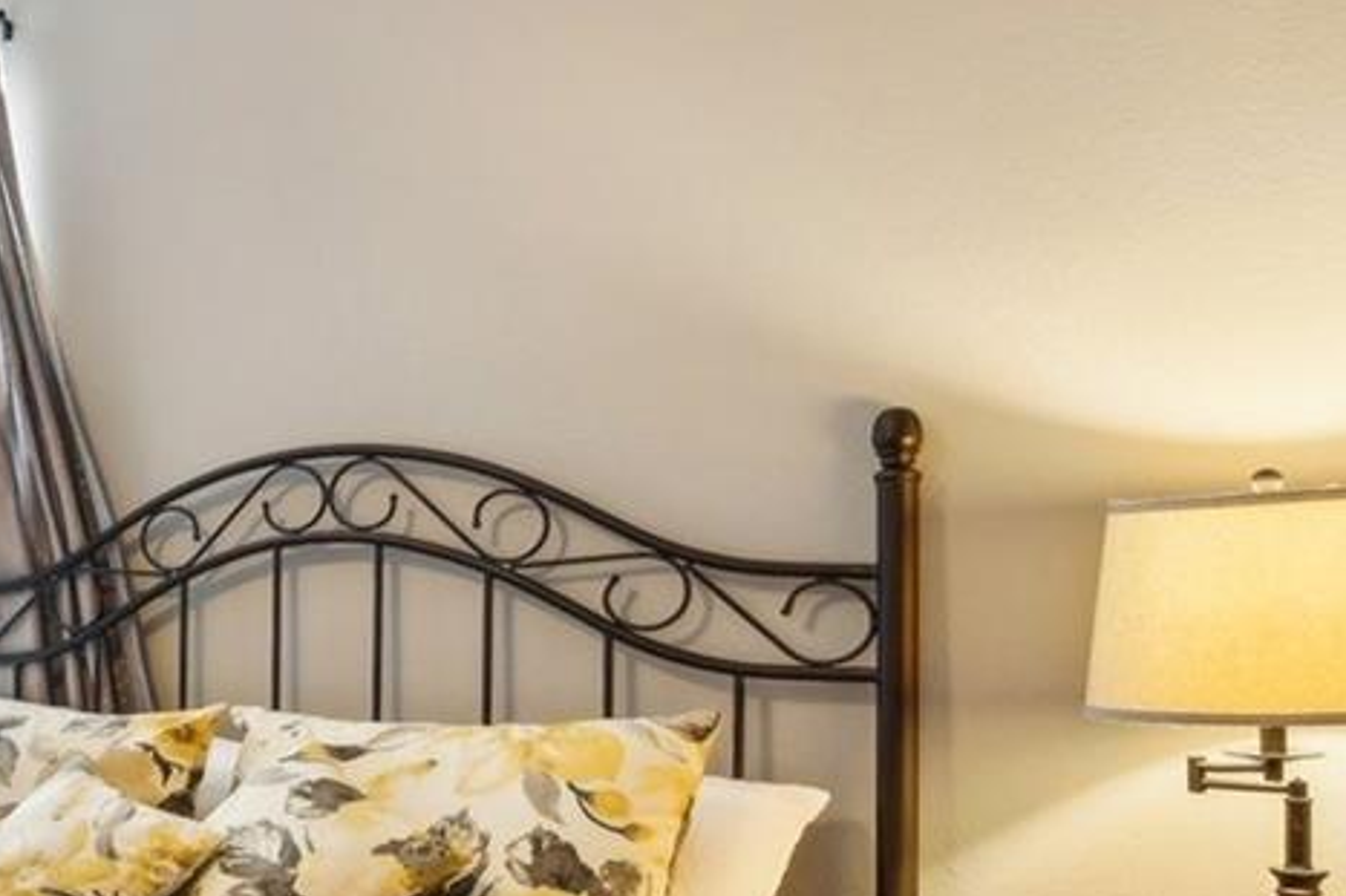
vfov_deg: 27.6
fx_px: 1794
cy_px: 697
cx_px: -680
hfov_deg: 27.7
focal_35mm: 48
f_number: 8
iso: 400
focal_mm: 14
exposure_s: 1/2.5
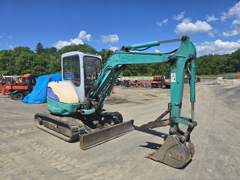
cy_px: 90
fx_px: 159
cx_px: 120
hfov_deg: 73.9
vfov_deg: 58.9
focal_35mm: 23
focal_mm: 6.3
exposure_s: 1/1022
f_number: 1.7
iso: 12
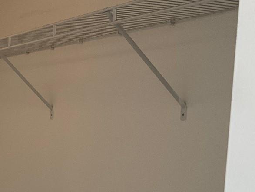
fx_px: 582
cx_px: -83
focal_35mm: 79
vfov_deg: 18.3
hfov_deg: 22.0
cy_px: 178
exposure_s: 1/120
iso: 64
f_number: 1.8
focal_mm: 3
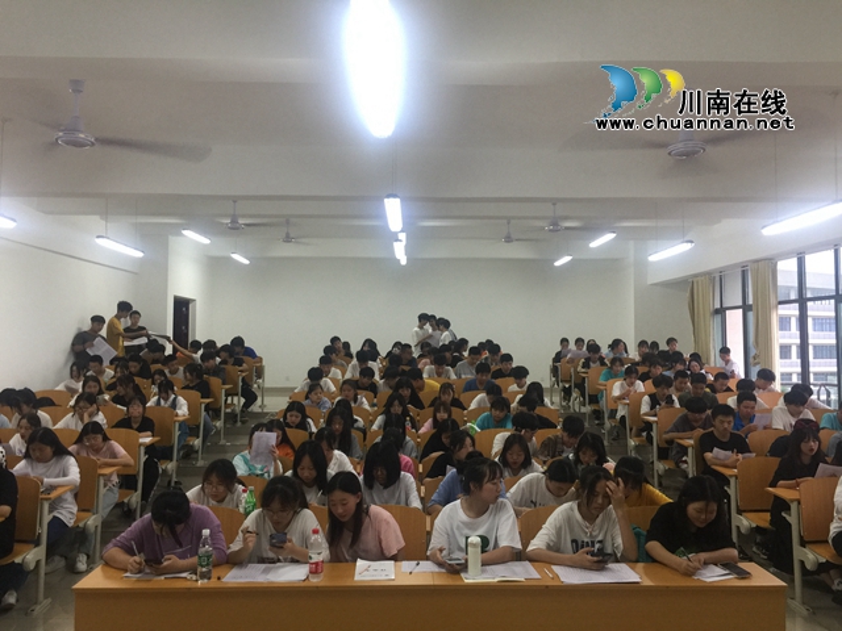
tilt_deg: +4.0
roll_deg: -2.4
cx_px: 421
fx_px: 705
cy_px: 316
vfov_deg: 48.2
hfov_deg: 61.7
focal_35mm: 29
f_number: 2.2
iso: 50
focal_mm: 4.15
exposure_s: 1/17
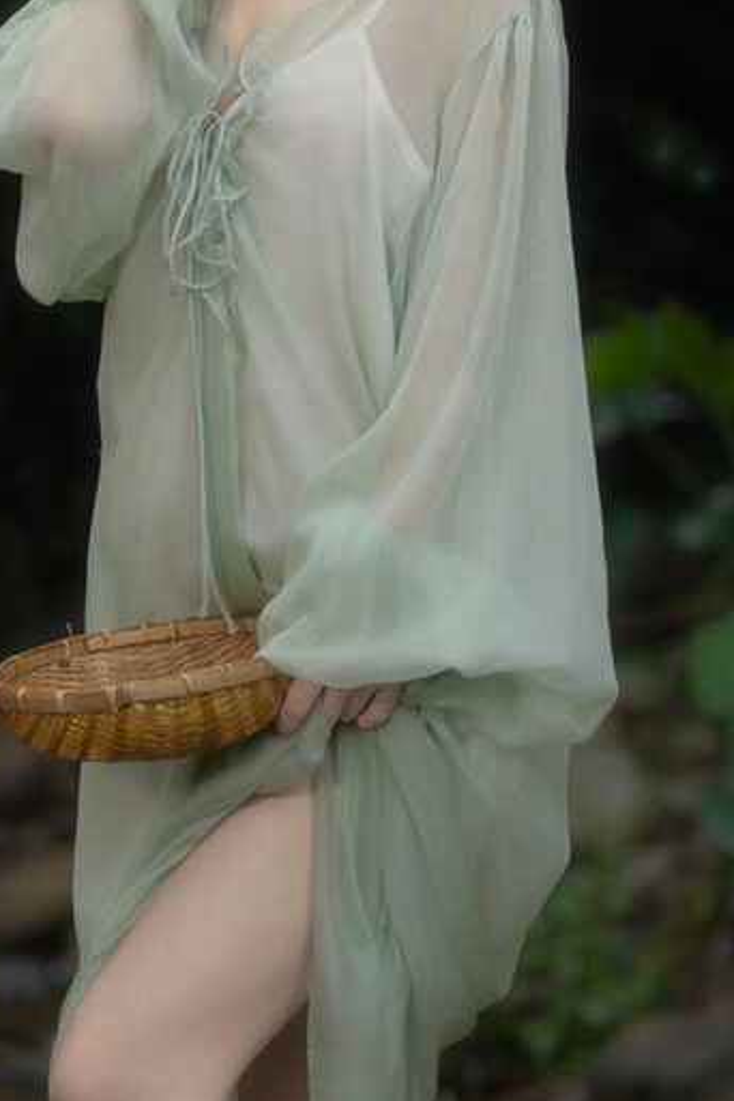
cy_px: 241
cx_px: 283
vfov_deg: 9.7
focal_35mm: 212
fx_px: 6483
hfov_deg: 6.5
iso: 100
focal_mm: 70
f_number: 2.8
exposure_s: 1/200
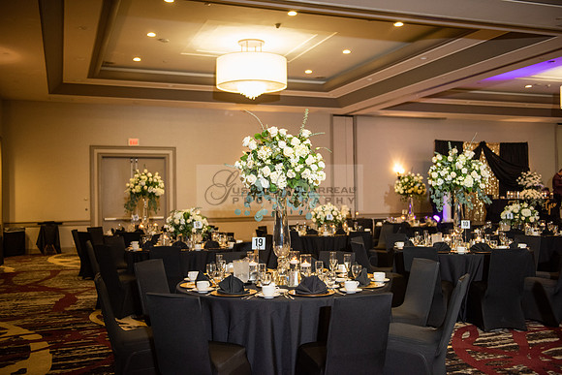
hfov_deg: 50.7
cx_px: 281
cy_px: 188
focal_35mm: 38
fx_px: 593
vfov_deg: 35.1
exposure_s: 1/125
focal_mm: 38
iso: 1600
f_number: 2.8
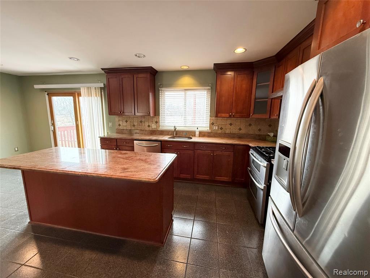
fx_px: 150
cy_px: 139
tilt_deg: -8.7
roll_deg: -0.3
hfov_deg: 102.1
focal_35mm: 14
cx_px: 185
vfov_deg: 85.7
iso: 400
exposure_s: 1/120
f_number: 2.2
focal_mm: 2.22
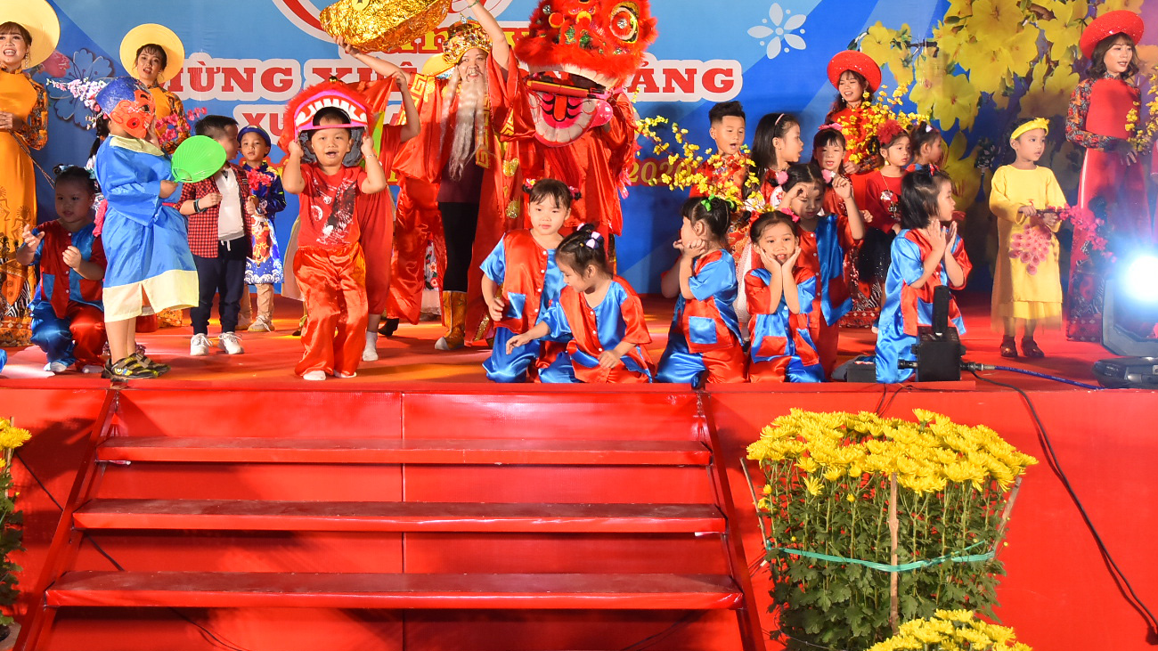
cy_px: 217
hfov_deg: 43.6
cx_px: 508
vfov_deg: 25.3
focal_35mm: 47
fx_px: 1443
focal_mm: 24
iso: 1000
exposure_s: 1/200
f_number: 4
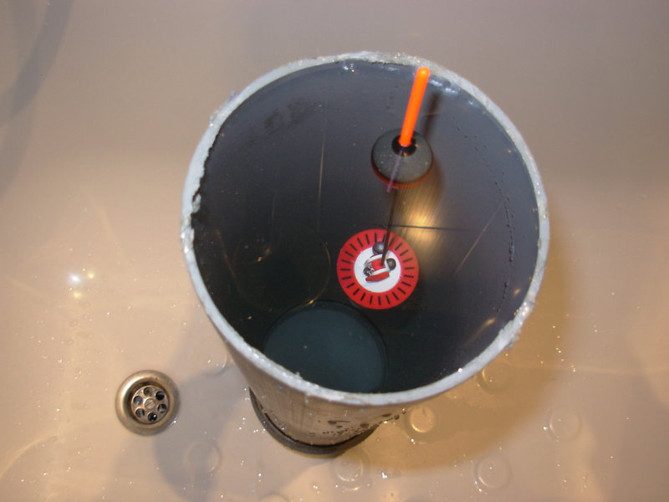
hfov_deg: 49.0
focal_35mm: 38
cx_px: 334
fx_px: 734
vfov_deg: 37.7
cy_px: 251
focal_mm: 6.3
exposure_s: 1/32
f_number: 2.9
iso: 50
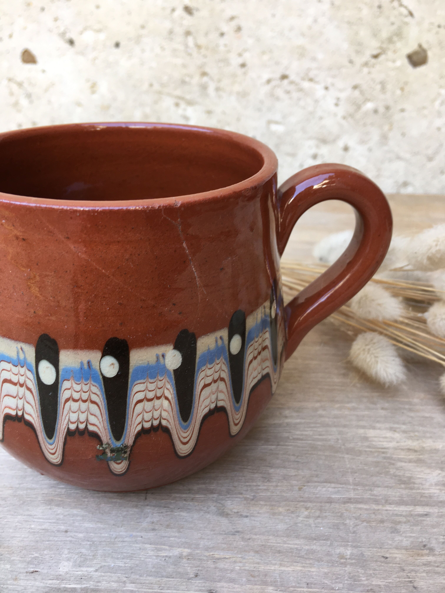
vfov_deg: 61.7
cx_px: 222
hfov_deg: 48.2
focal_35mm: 29
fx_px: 497
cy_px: 296
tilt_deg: -27.6
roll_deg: -1.2
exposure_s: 1/50
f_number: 2.2
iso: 25
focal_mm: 4.15
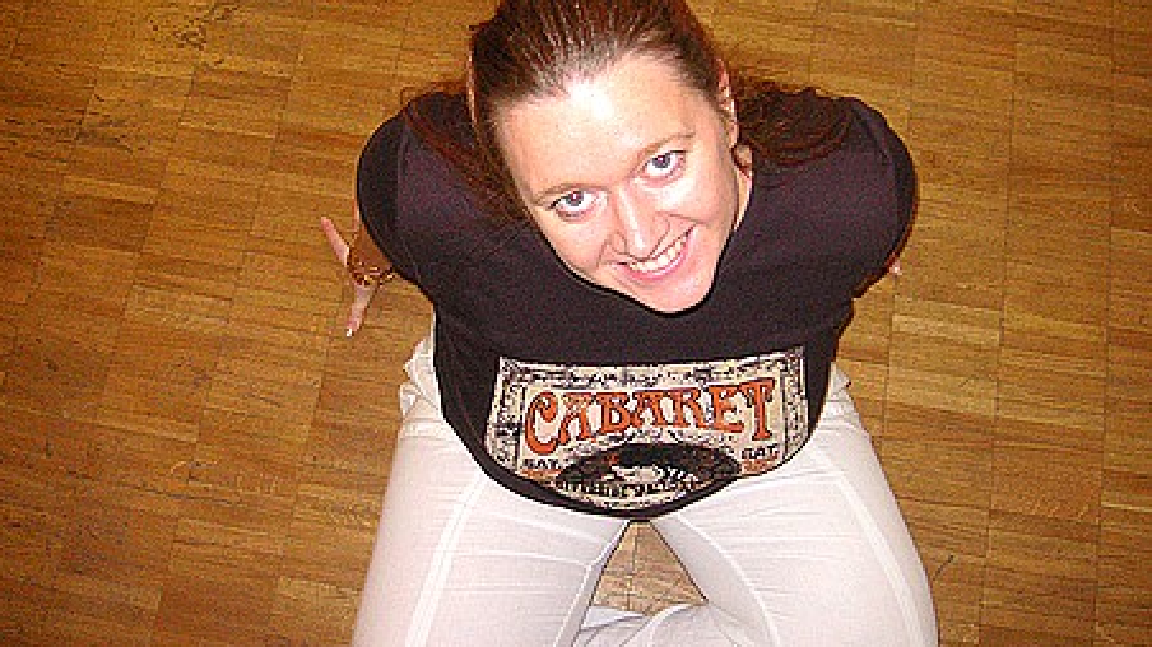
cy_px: 251
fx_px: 1252
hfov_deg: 49.4
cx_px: 571
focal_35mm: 41
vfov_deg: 28.9
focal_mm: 6.1
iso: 160
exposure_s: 1/45
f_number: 2.8
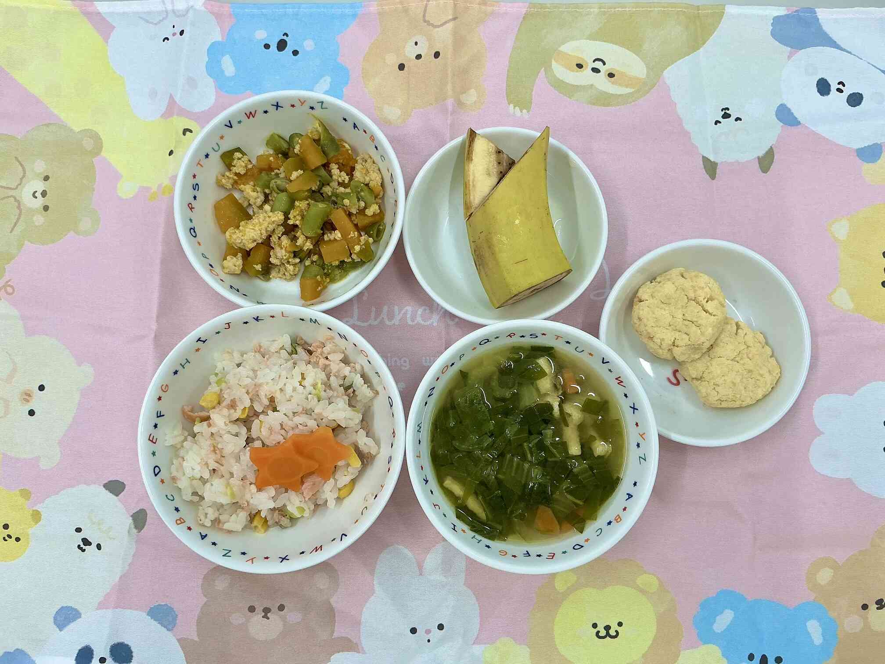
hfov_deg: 61.7
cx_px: 442
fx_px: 741
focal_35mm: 29
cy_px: 332
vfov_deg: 48.2
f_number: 1.8
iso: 40
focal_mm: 3
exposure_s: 1/120
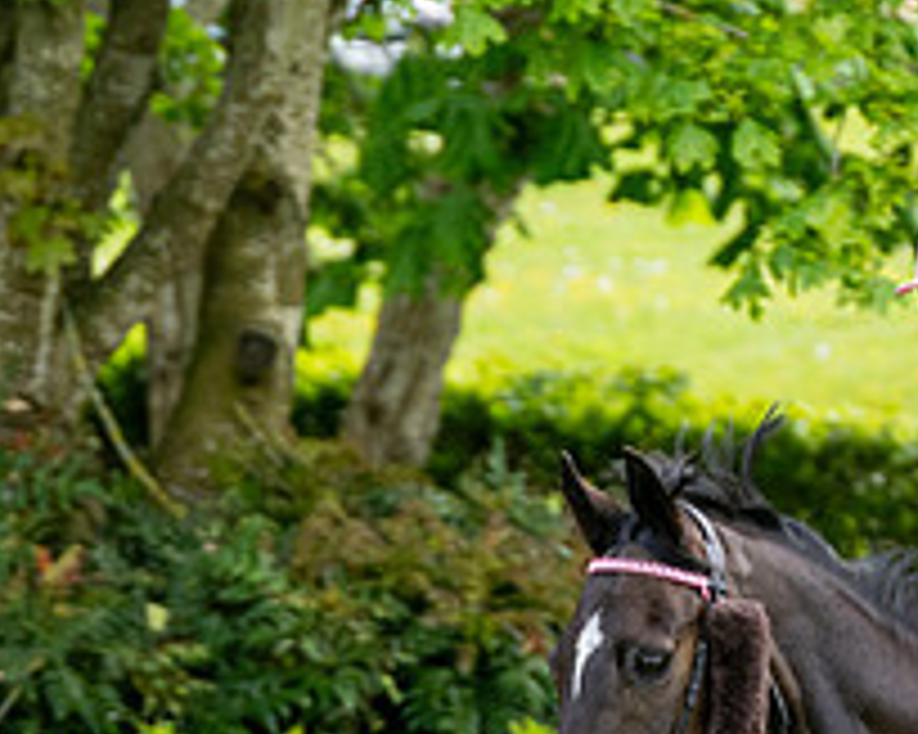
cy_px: 859
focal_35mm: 459
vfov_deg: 3.4
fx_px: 12465
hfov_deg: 4.2
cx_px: 1258
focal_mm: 110
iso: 400
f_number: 4
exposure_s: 1/1000
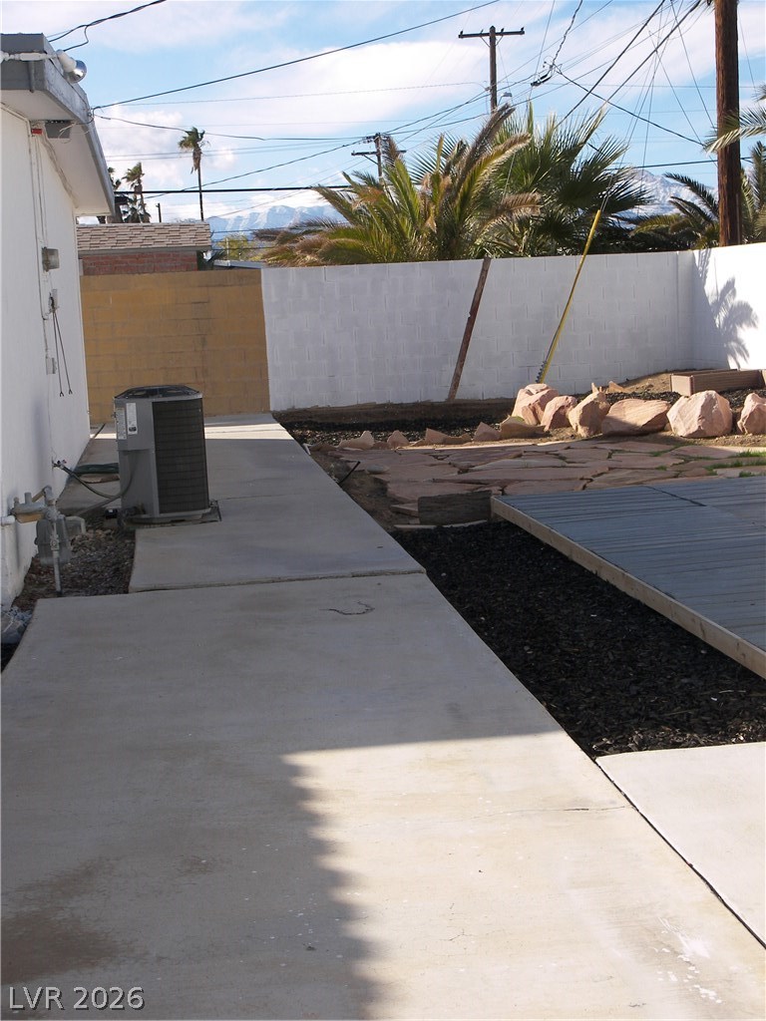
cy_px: 510
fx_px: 1652
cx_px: 383
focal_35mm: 56
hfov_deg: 26.1
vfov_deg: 34.3
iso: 50
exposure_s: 1/500
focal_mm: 11.8
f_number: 3.6
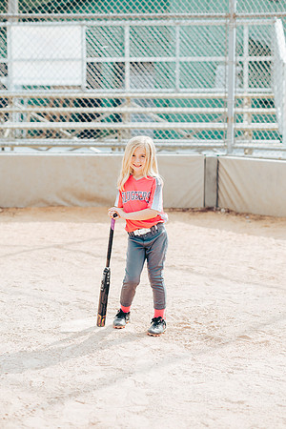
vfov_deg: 23.9
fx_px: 1013
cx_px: 143
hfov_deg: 16.1
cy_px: 214
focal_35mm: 85
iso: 160
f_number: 2.8
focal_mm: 85
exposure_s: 1/1000
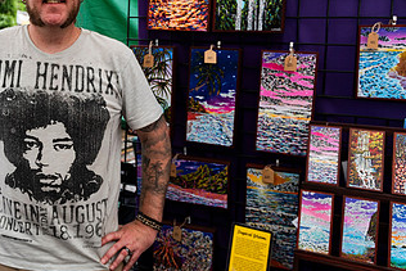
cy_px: 80
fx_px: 496
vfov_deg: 30.2
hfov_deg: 41.9
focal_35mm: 44
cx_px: 63
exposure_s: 1/320
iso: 160
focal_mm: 24
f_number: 4
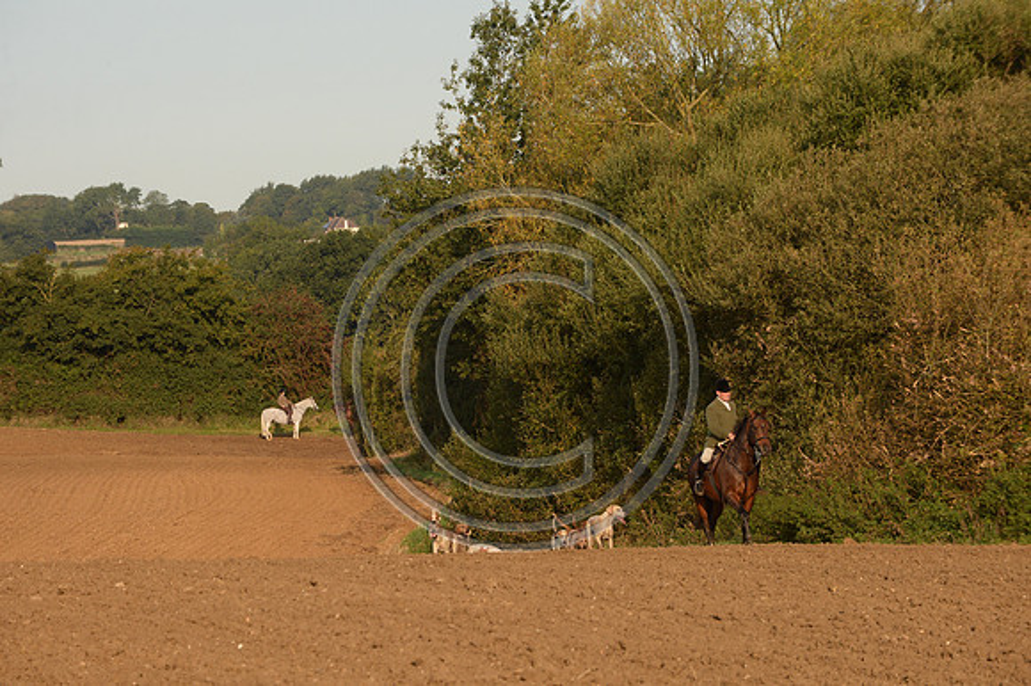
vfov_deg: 6.9
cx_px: 516
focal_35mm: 200
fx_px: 5724
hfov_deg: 10.3
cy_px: 343
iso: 1000
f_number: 9
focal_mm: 200
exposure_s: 1/1000
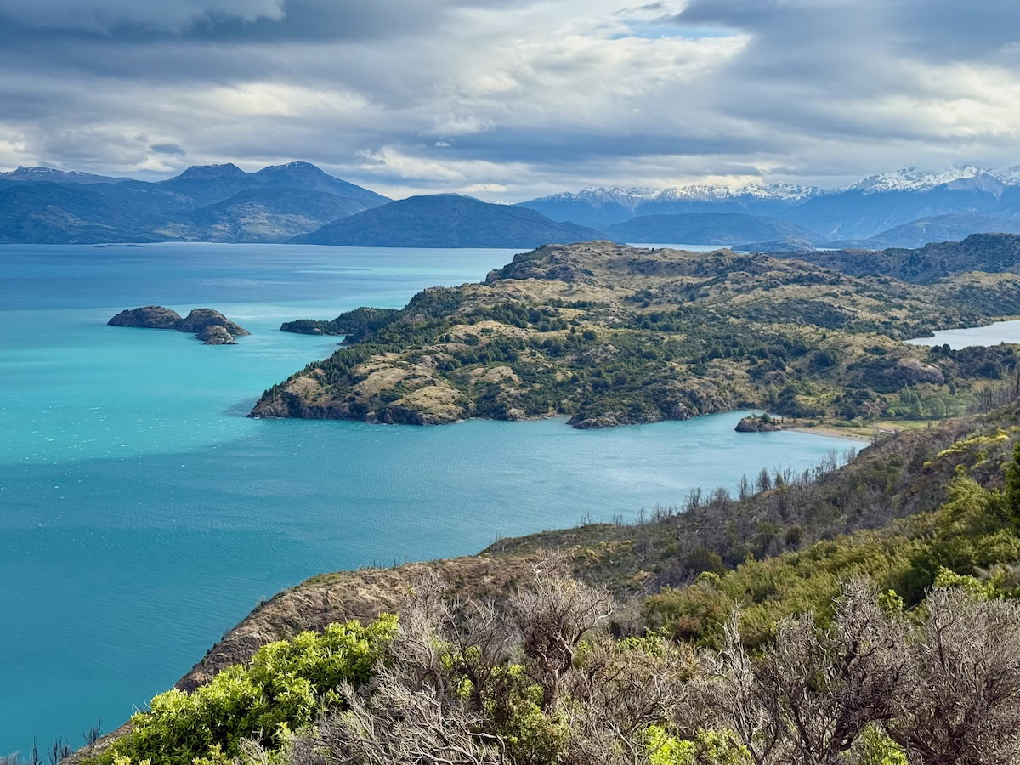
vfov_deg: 30.3
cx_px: 510
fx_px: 1414
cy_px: 382
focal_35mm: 48
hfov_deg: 39.7
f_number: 1.8
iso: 64
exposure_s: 1/3226
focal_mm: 6.8
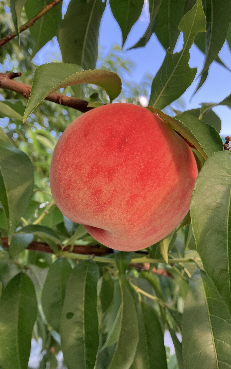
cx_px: 126
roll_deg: +11.4
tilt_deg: +5.0
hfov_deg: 41.8
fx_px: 302
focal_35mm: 30
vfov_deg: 62.9
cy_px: 184
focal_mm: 3.99
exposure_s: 1/137
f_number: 1.8
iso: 32
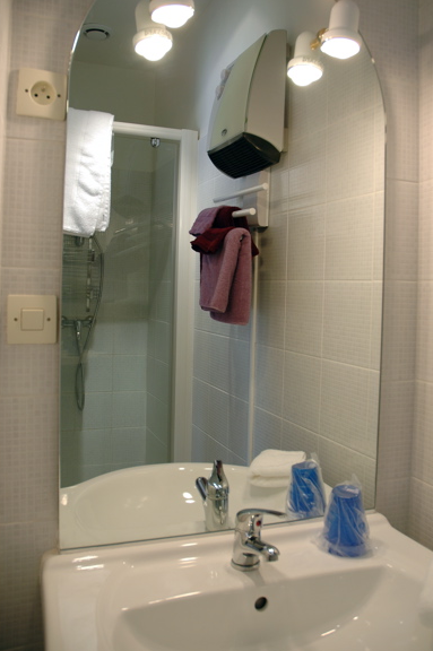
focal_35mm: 30
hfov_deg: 43.5
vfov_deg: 61.9
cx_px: 230
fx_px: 542
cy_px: 296
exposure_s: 1/45
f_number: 3.5
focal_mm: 18
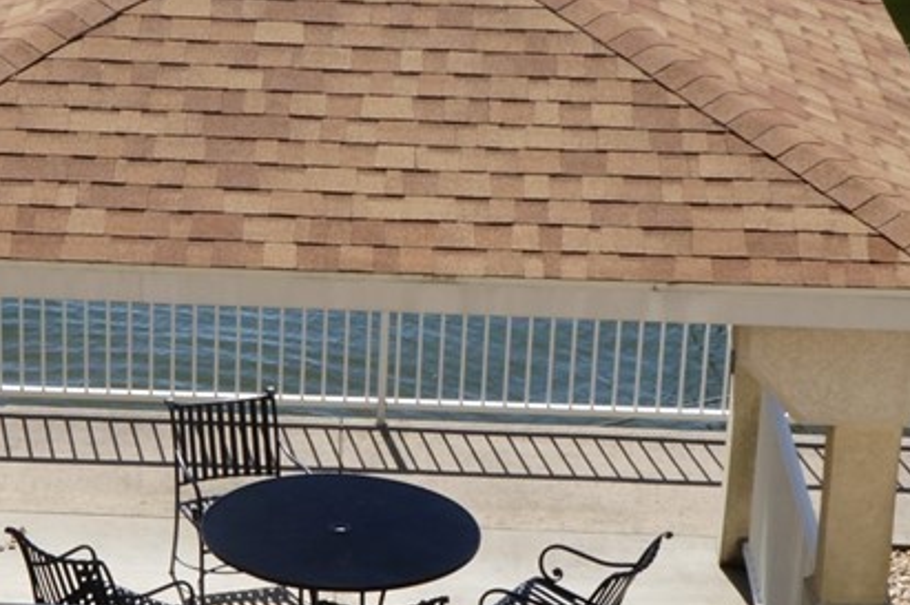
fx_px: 3206
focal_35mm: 127
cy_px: 397
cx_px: 245
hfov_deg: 16.1
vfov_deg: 10.8
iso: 200
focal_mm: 32
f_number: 13
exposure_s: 1/200
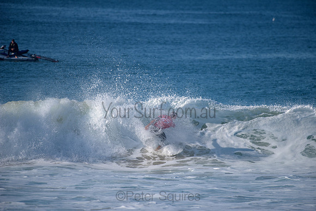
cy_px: 106
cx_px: 158
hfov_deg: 4.1
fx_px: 4390
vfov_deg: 2.8
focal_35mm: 500
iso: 180
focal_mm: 500
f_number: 5.6
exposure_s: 1/2000
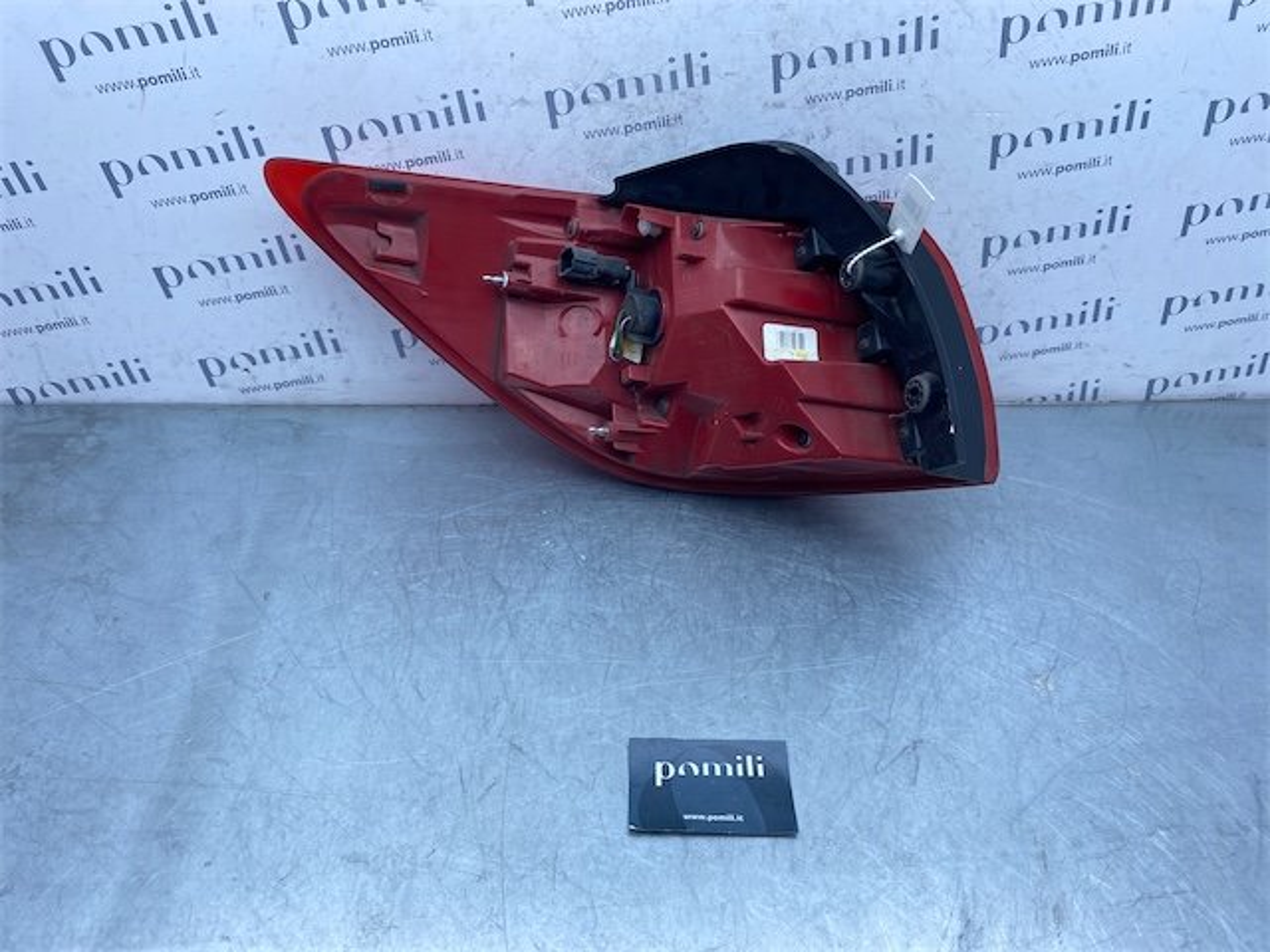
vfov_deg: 53.1
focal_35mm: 26
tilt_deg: -40.0
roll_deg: -3.9
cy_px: 476
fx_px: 954
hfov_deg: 67.3
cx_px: 635
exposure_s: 1/788
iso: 32
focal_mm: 4.25
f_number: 1.8
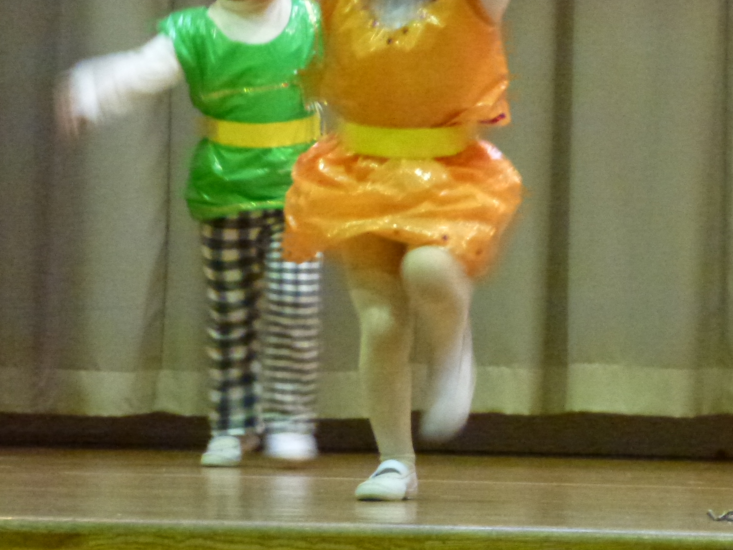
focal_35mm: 240
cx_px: 525
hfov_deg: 8.2
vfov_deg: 6.2
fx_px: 5082
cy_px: 87
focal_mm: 25.5
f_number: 5.3
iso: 1600
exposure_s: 1/30
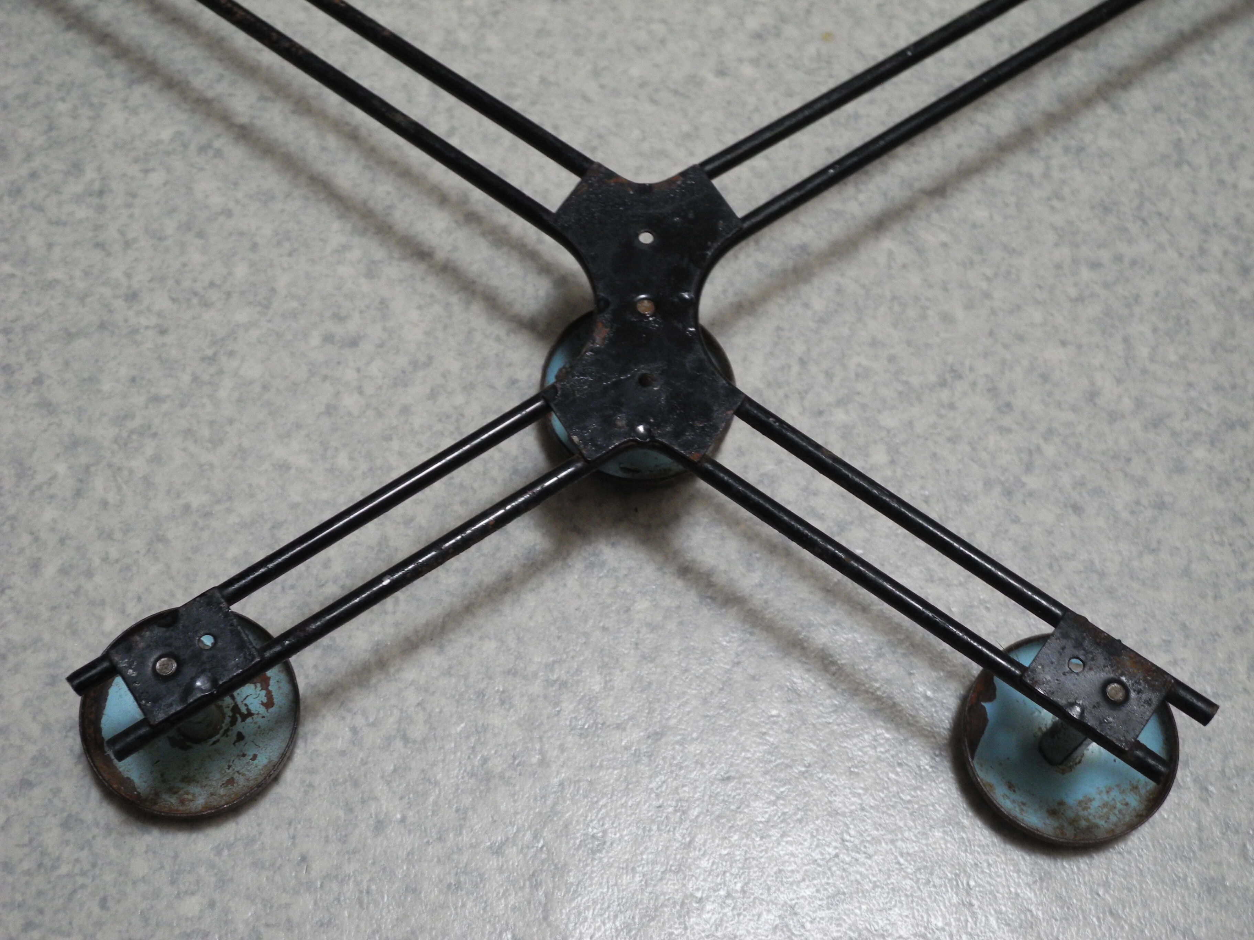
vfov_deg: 29.1
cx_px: 627
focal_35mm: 50
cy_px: 470
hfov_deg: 38.2
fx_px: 1811
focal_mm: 10.7
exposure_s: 1/8.2
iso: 400
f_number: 3.5
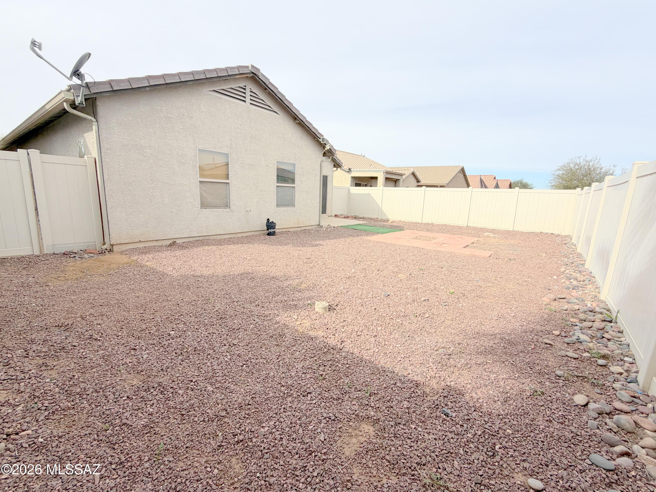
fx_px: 265
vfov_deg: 85.7
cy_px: 246
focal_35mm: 14
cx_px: 328
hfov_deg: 102.1
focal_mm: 2.22
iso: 25
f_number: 2.2
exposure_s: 1/928
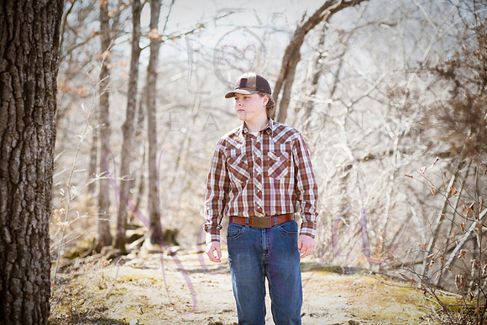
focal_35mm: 105
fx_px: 1421
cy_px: 162
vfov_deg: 13.0
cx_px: 244
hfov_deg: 19.5
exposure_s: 1/1000
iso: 800
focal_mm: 105
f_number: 4
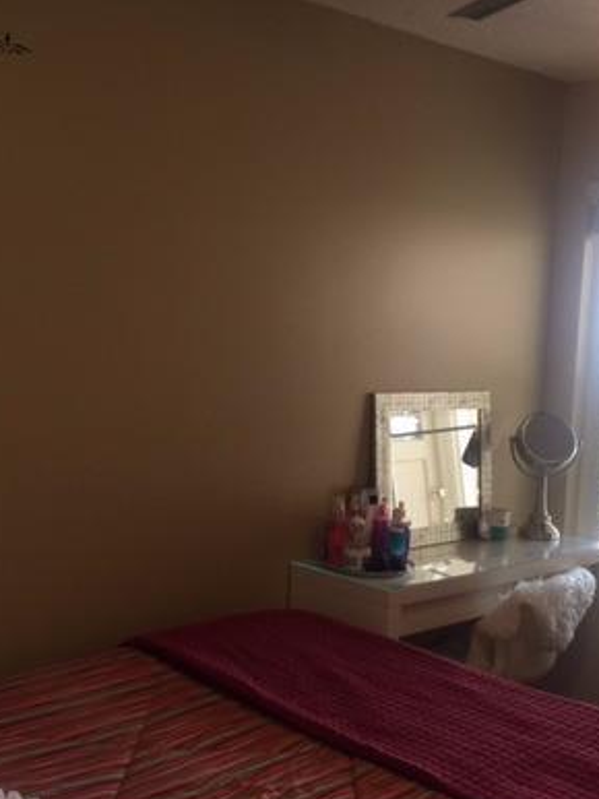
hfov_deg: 30.2
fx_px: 1108
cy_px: 427
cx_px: 316
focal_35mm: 48
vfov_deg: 39.6
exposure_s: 1/30
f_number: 2.2
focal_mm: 4.15
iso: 32
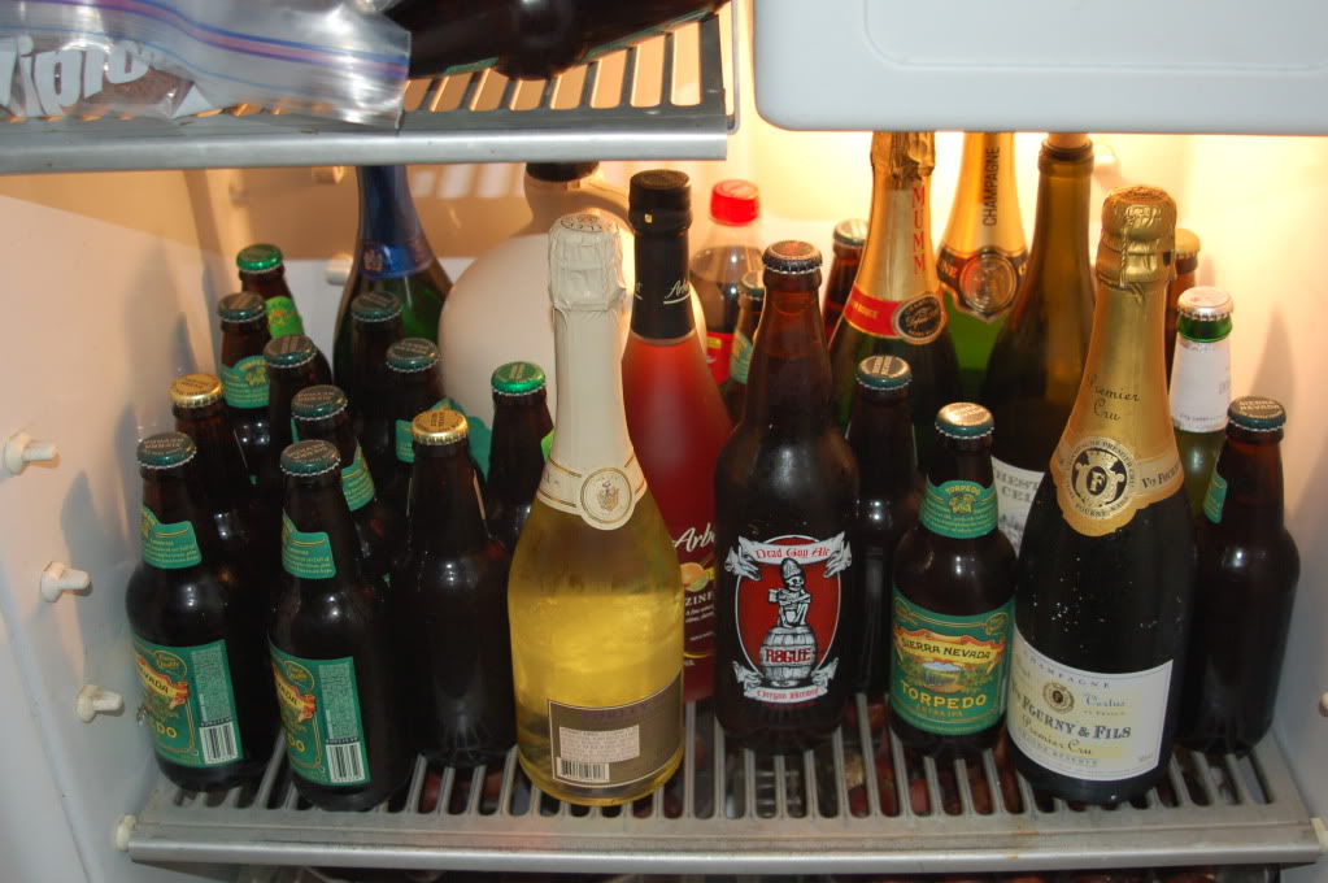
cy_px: 442
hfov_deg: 46.4
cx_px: 664
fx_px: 1548
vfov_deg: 31.8
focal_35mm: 42
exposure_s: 1/60
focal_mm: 28
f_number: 3.5
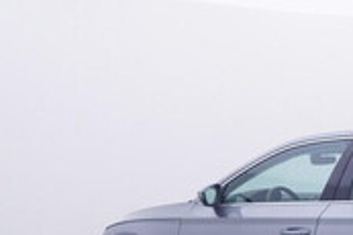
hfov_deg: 25.8
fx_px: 701
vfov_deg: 18.7
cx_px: 401
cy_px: 209
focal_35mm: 72
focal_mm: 15
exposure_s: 1/80
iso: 200
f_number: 5
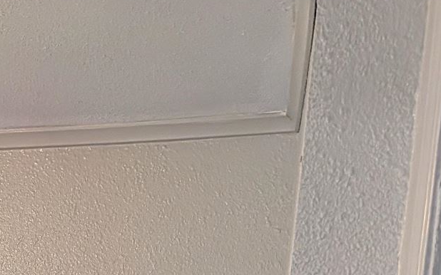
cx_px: -126
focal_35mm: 95
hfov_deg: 20.1
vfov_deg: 10.3
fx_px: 1142
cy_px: 799
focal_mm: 6.9
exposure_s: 1/120
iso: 274
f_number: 1.68
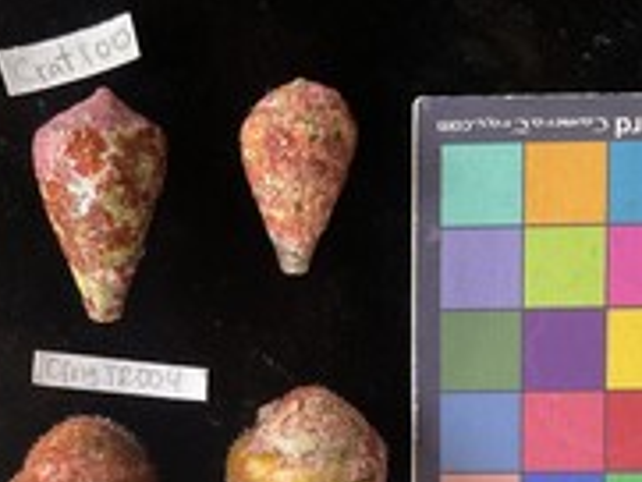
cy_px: 438
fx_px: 1039
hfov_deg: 34.3
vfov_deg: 25.3
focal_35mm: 56
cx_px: 280
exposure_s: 1/60
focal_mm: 3
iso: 80
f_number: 1.8
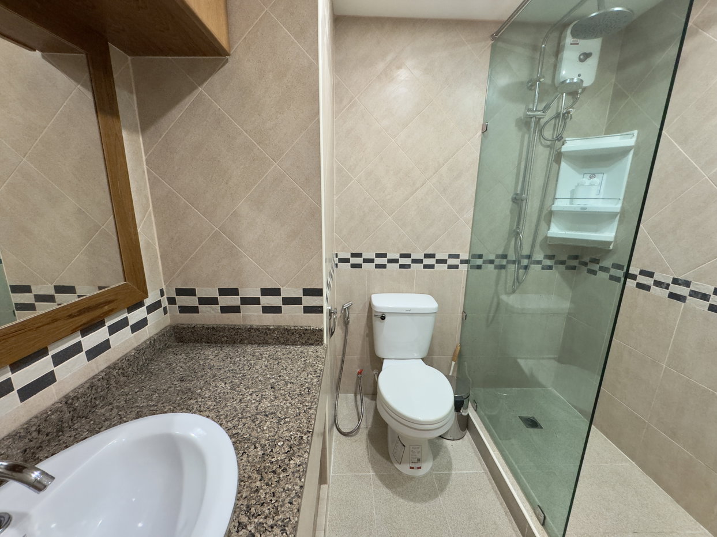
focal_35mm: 14
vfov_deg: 85.7
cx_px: 358
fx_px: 290
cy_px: 268
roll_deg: -0.6
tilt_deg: -12.9
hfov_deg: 102.1
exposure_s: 1/50
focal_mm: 2.22
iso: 400
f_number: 2.2
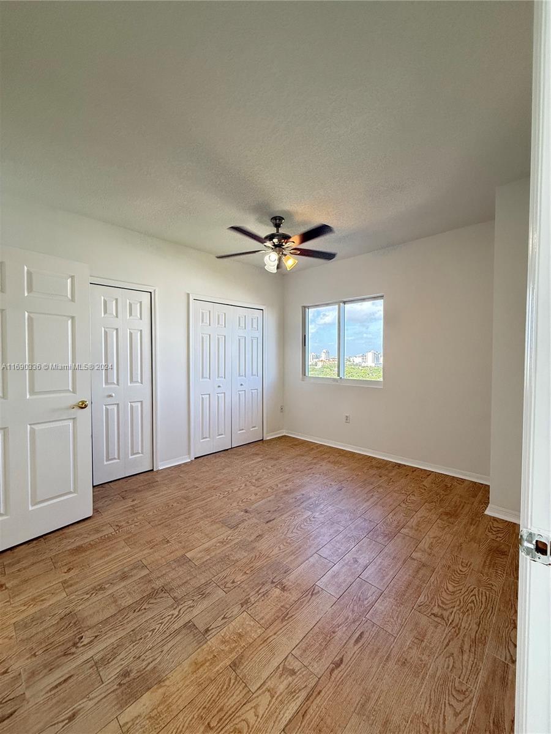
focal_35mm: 14
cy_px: 367
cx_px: 276
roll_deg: -0.4
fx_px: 297
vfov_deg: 102.1
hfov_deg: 85.7
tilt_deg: -2.1
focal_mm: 2.22
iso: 250
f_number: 2.2
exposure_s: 1/120
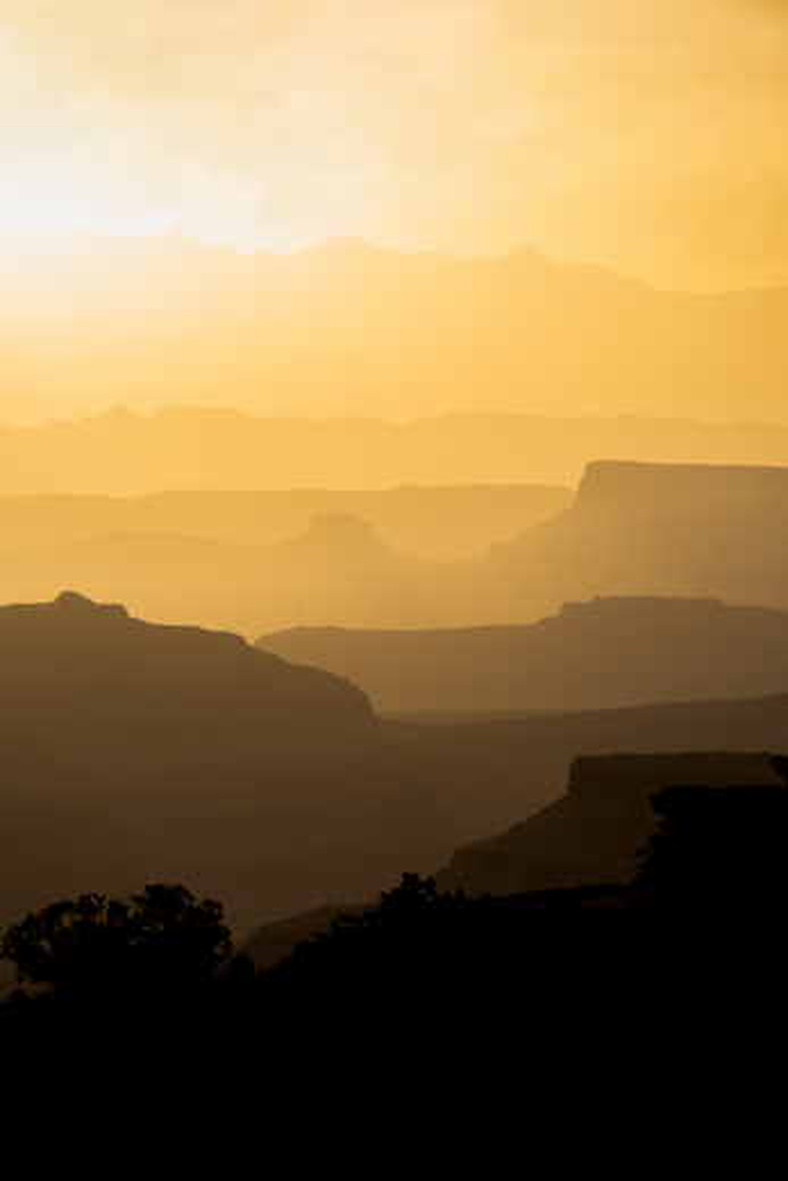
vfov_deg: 11.2
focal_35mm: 183
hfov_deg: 7.5
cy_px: 590
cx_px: 394
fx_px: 6004
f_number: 18
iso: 500
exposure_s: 1/160
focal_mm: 122
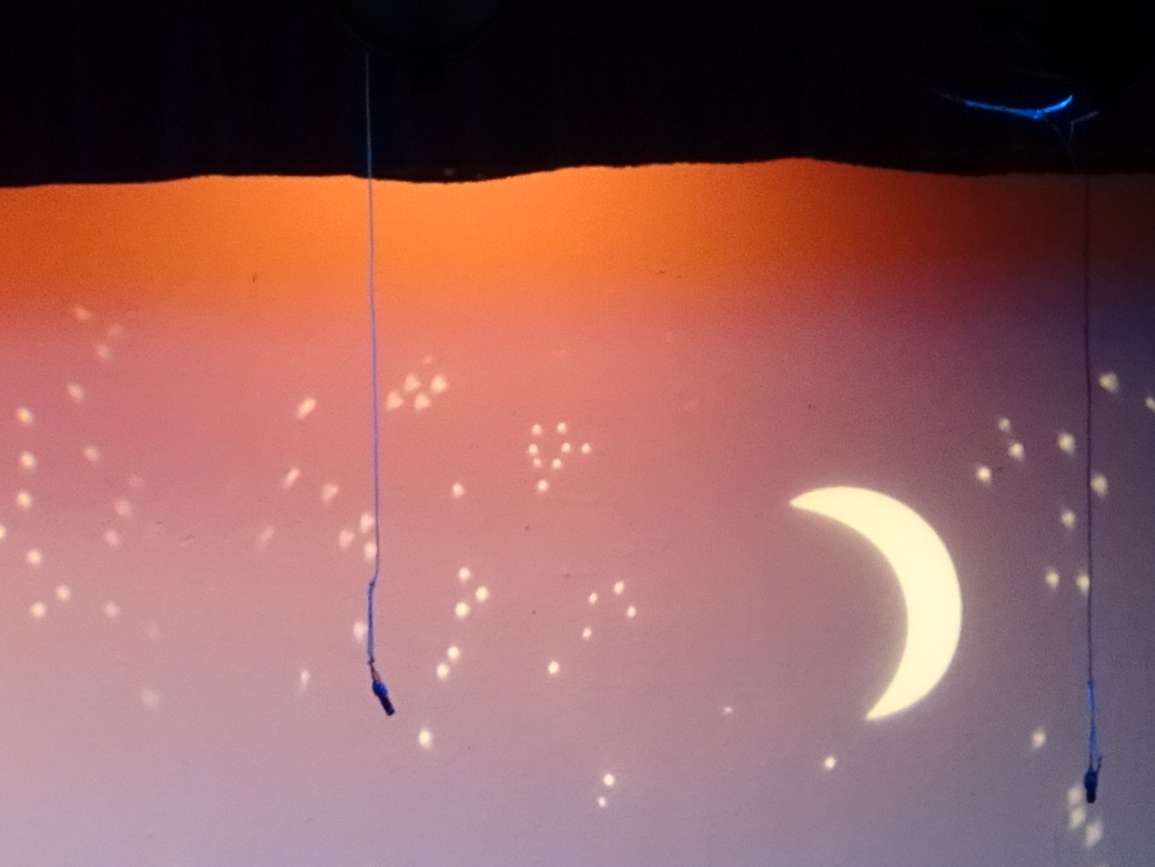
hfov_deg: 7.0
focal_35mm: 281
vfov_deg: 5.2
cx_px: -29
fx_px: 9377
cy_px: 1444
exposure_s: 1/40
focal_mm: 14.12
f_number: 5
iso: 800
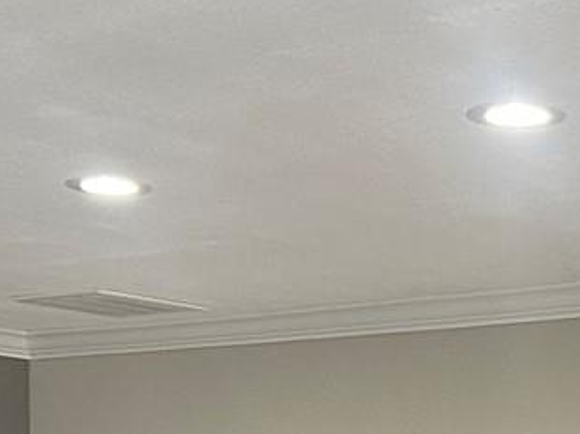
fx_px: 2076
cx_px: 591
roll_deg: -1.9
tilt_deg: -3.2
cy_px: 746
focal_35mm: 124
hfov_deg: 15.6
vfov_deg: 11.2
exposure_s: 1/60
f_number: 1.78
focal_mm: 6.86
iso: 400
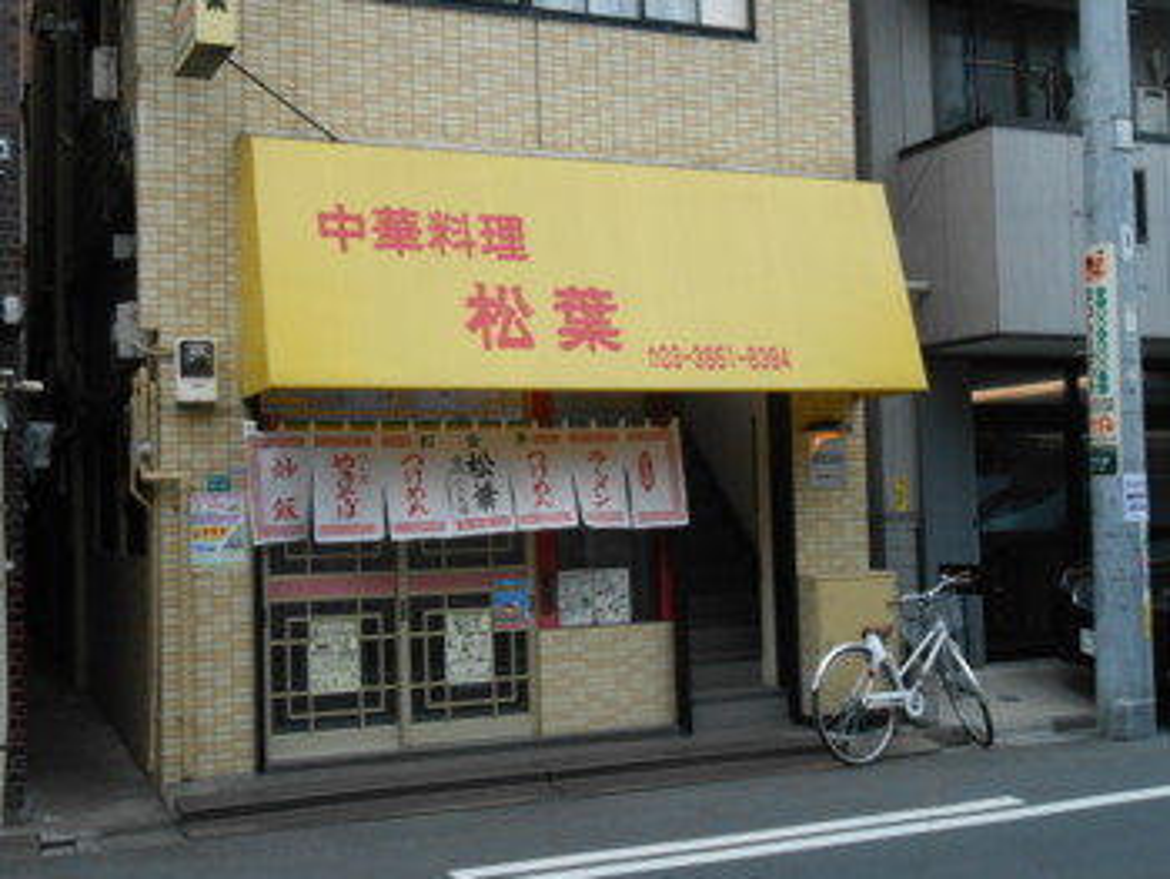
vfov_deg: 32.9
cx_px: 585
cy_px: 440
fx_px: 1488
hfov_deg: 42.9
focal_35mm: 44
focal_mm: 7.8
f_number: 4.5
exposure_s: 1/250
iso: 320
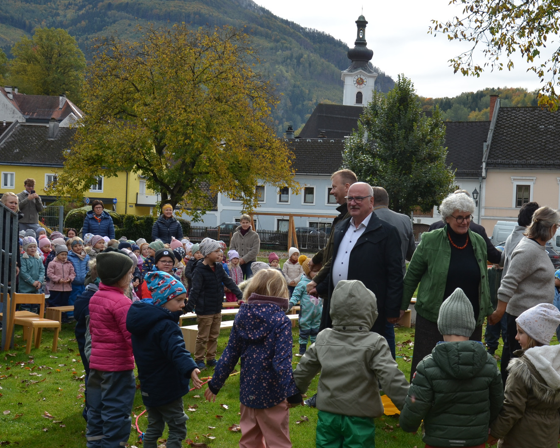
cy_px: 230
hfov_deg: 40.5
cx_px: 383
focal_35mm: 45
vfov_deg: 33.4
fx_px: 746
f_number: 8
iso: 200
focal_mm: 22
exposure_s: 1/250
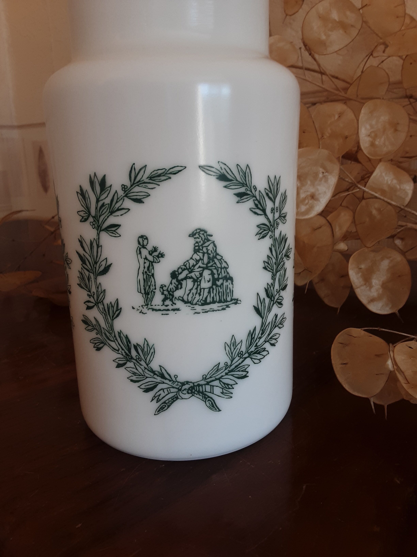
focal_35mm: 28
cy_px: 278
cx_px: 208
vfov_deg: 63.4
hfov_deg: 49.7
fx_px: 450
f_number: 1.9
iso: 64
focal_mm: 2.9
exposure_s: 1/100
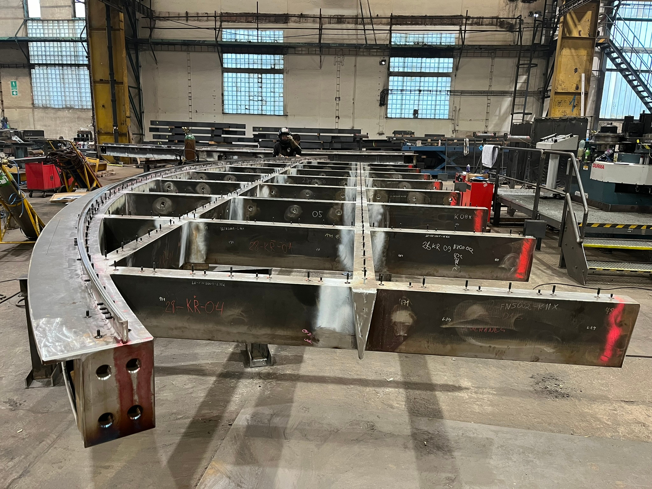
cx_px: 326
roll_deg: -1.9
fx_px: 490
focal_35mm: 26
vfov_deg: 53.1
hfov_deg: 67.3
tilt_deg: -12.9
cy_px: 244
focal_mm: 5.1
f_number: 1.6
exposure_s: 1/50
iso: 250
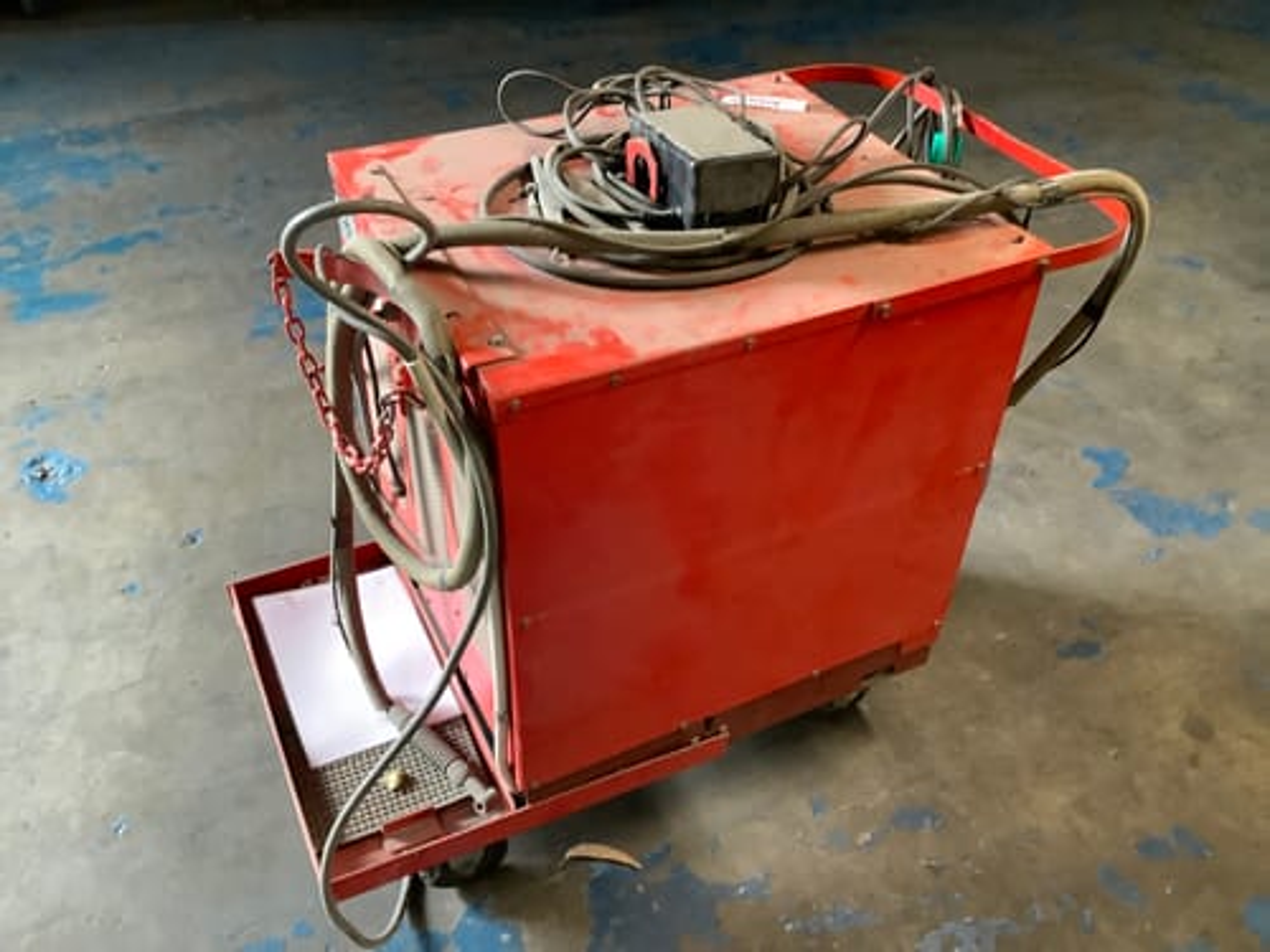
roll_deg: +1.3
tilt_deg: -40.2
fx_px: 1137
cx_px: 635
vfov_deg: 45.4
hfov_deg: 58.4
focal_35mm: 31
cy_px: 476
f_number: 2.4
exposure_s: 1/50
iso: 320
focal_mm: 3.3
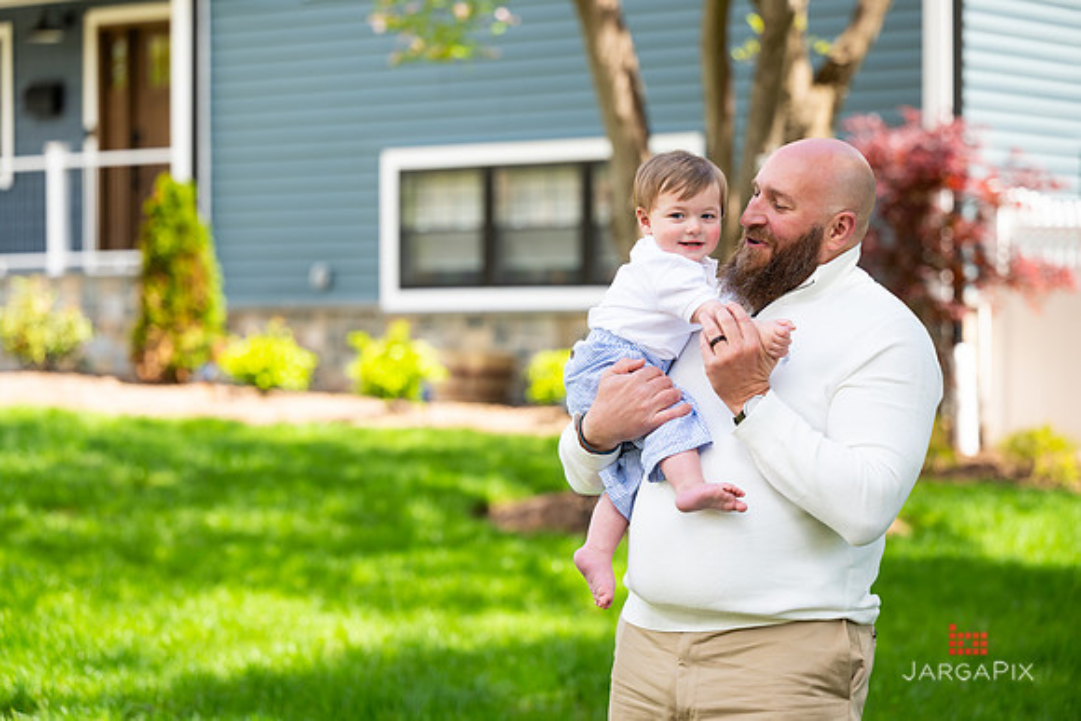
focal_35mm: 102
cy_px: 358
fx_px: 3057
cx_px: 540
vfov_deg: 13.5
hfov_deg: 20.1
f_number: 3.2
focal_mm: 101
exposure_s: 1/640
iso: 200
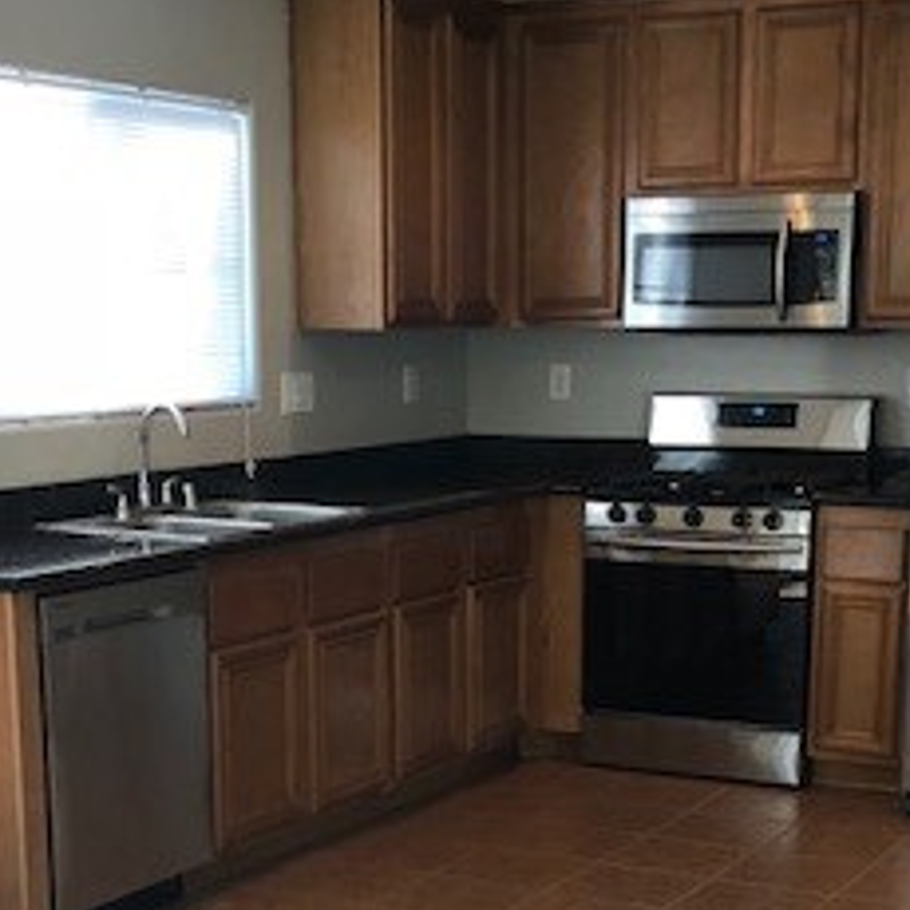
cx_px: 439
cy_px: 815
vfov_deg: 24.3
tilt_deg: -13.1
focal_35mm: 69
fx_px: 2052
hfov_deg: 25.0
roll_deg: -0.1
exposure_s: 1/30
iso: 40
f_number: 1.8
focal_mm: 4
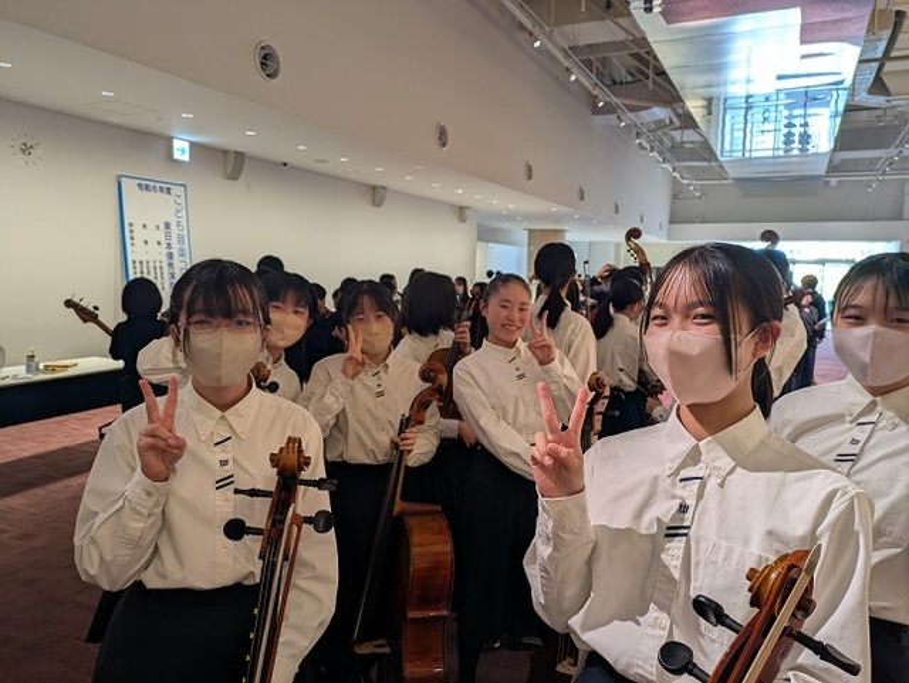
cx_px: 454
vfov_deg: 54.9
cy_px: 342
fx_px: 657
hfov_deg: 69.4
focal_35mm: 25
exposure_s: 1/60
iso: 121
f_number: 1.89
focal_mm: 5.43
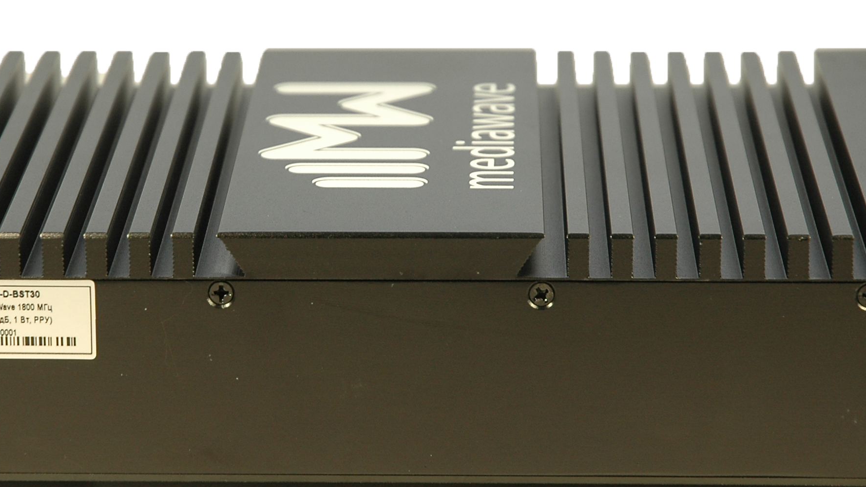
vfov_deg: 6.5
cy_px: 247
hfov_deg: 11.6
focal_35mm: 186
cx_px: 344
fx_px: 4272
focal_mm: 70
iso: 200
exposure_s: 1/40
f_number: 5
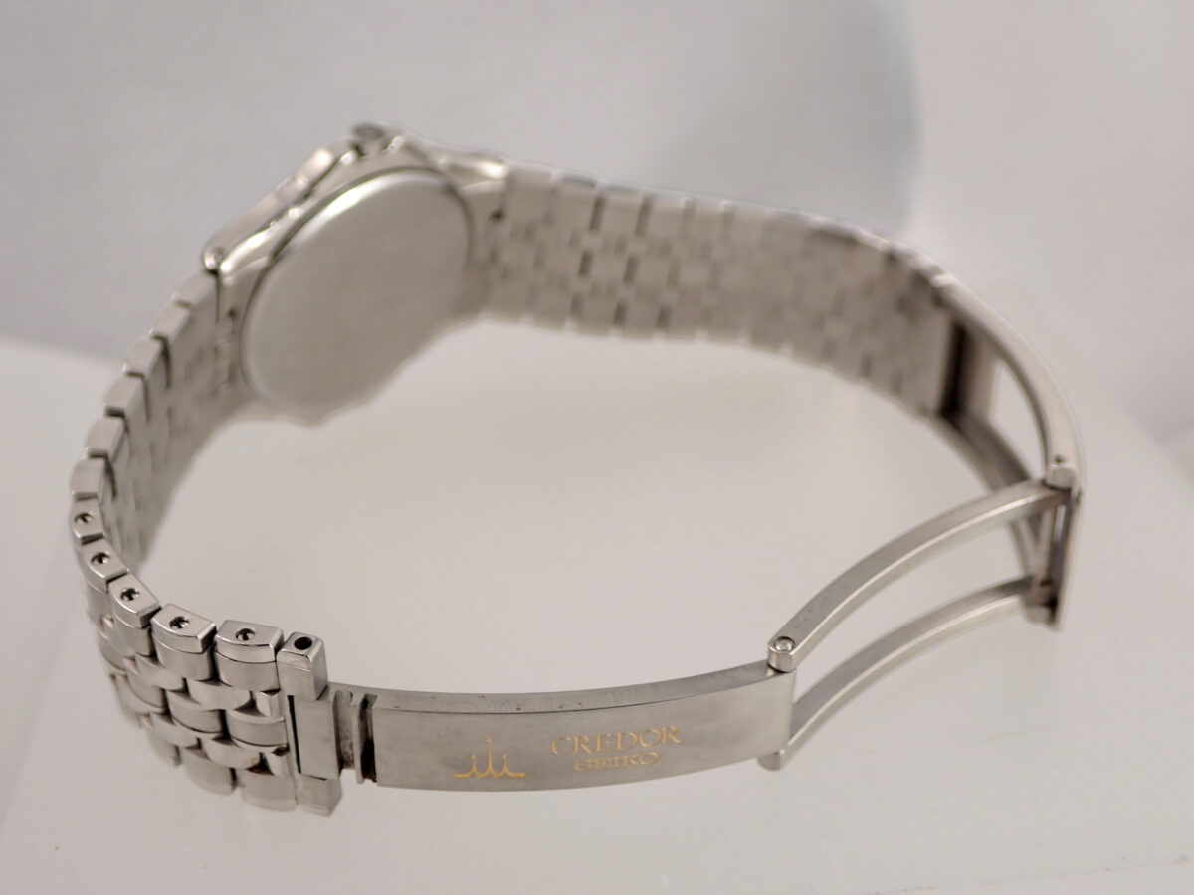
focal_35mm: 44
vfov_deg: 32.9
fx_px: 1518
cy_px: 448
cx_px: 597
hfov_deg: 42.9
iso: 160
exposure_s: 1/80
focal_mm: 7.84
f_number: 2.9
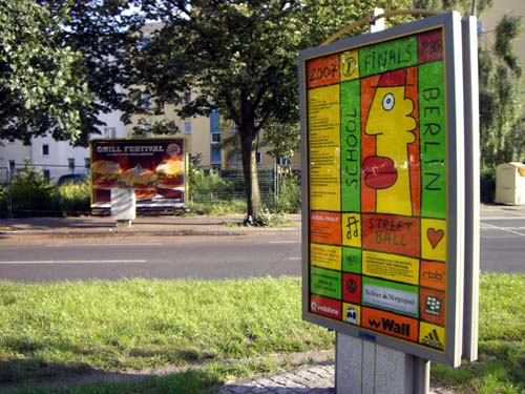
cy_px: 197
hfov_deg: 49.0
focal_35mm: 38
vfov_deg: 37.7
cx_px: 262
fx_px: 576
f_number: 2.7
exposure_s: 1/320
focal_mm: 6.2
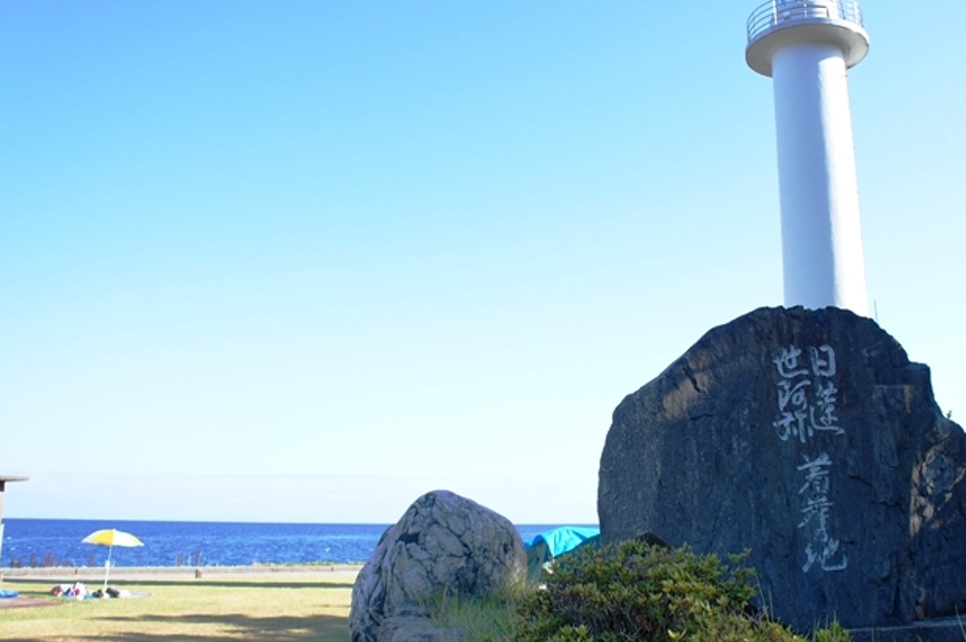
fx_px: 938
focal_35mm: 35
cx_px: 571
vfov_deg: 37.8
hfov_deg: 54.2
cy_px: 322
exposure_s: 1/250
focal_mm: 18
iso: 200
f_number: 5.6
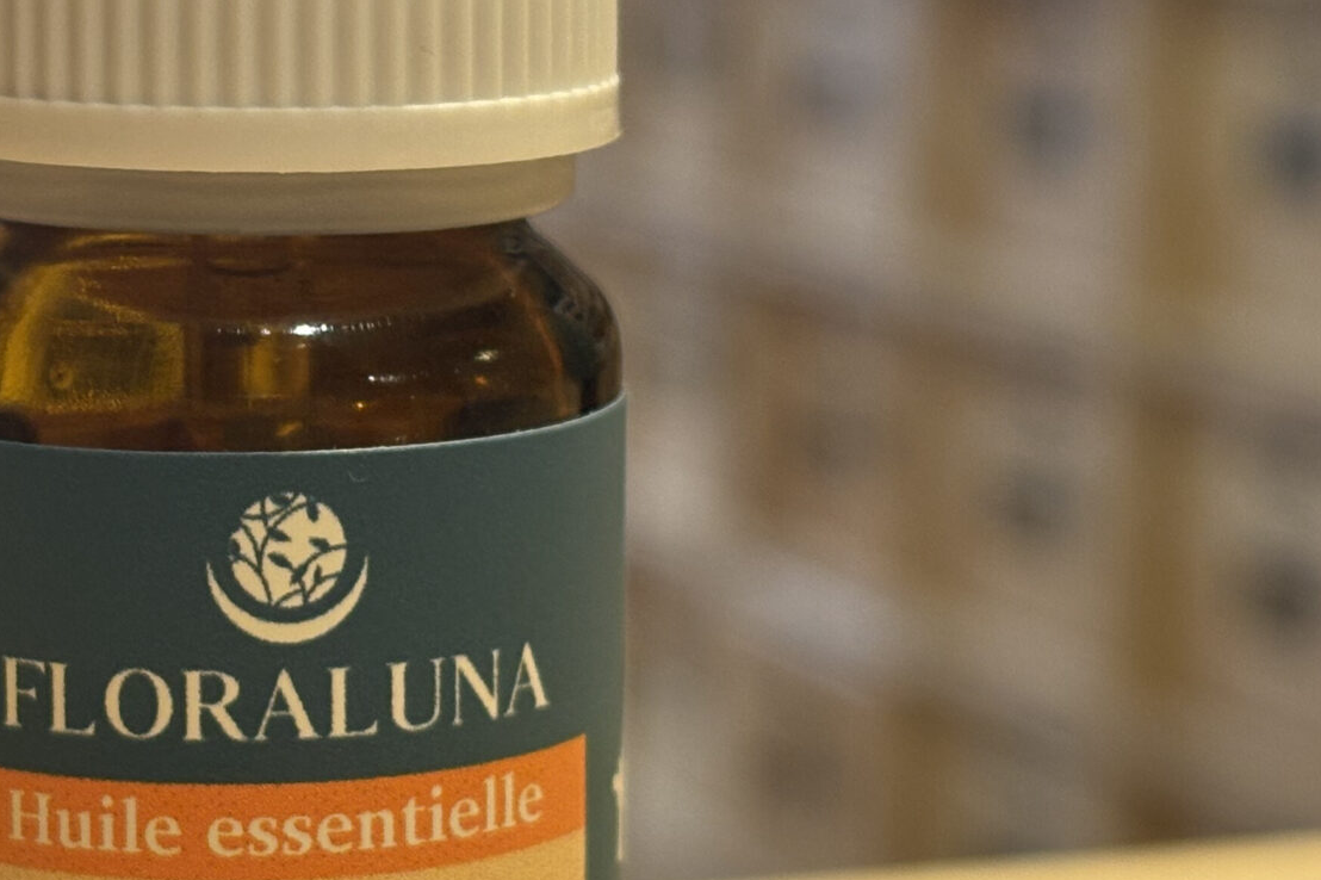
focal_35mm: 125
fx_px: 4585
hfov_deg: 16.4
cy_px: 428
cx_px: 531
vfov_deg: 11.0
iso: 125
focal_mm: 5.96
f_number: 1.6
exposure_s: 1/50
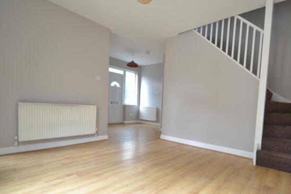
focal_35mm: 18
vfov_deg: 67.0
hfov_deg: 88.9
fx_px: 145
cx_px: 173
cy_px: 113
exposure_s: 1/30
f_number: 4
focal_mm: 10
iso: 400
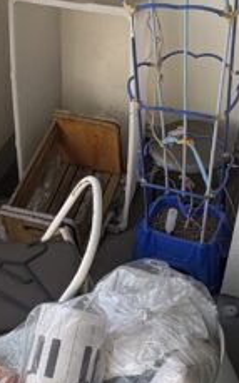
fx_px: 657
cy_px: 200
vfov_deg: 32.5
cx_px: 90
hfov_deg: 20.6
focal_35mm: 63
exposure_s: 1/250
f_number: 2.2
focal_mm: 2.22
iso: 50
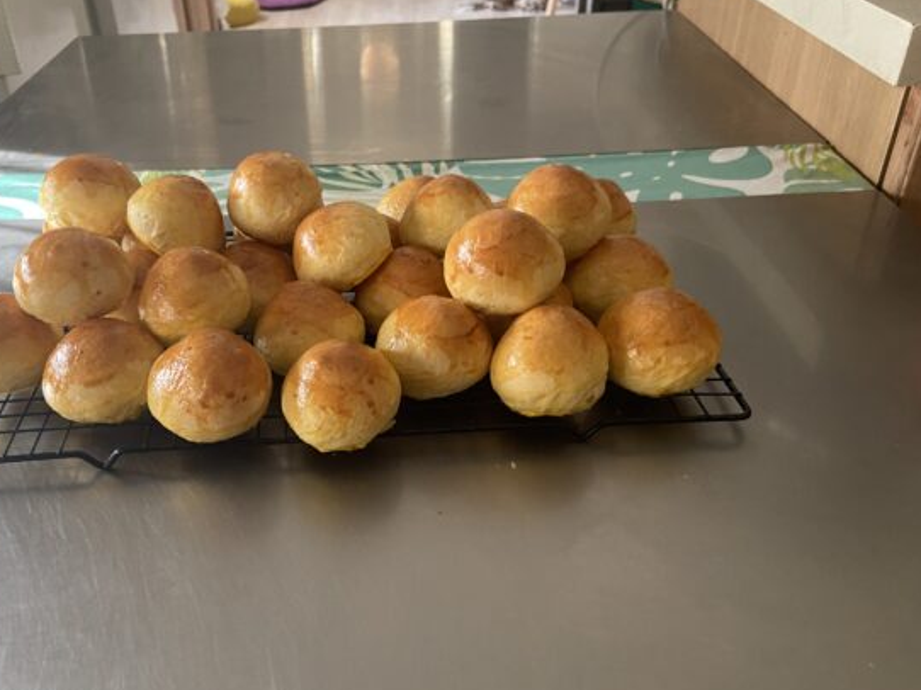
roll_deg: +2.8
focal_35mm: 32
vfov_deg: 44.0
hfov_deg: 56.5
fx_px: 851
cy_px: 406
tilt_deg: -35.0
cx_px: 378
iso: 160
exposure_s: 1/60
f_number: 1.8
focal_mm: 4.25
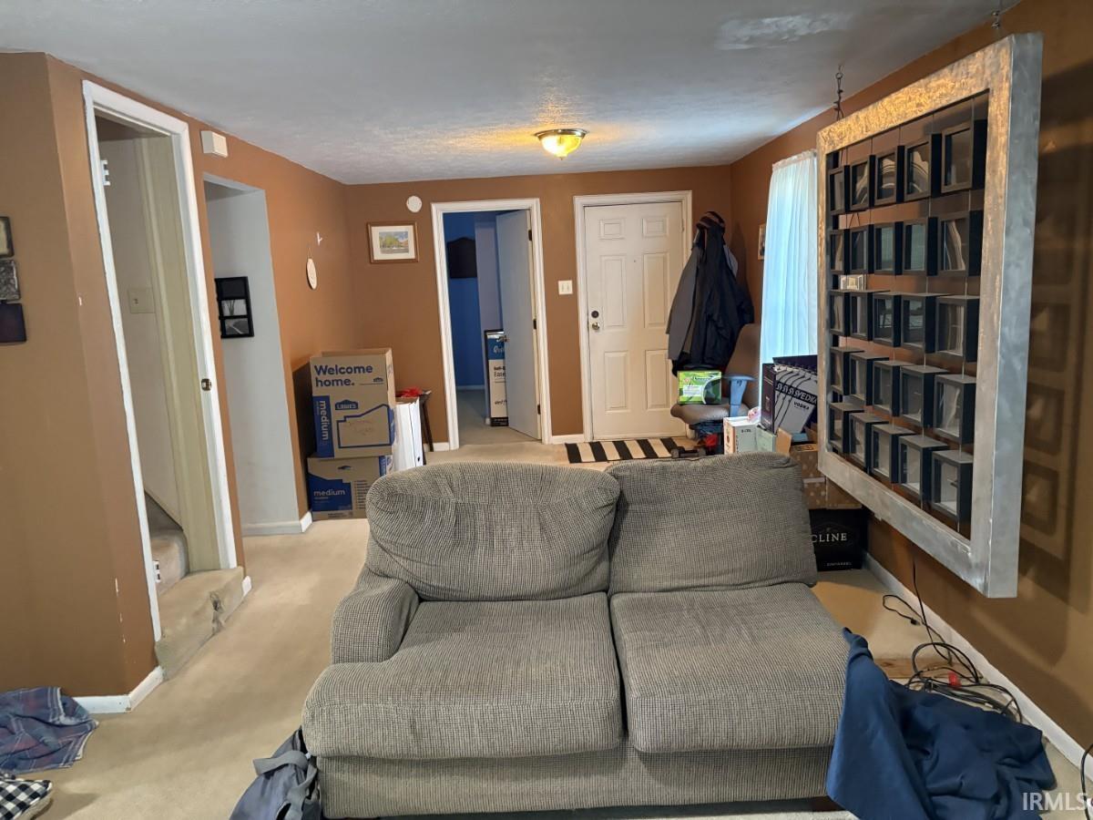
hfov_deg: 67.3
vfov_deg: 53.1
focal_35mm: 26
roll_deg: +2.4
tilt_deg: -7.6
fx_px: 821
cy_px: 410
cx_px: 546
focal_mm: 5.96
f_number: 1.6
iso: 500
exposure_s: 1/40
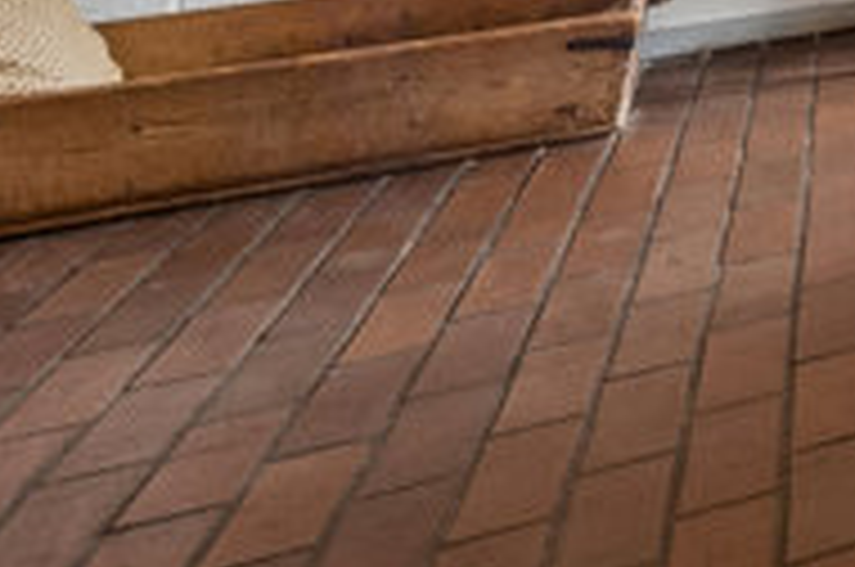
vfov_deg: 19.2
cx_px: 1755
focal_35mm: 59
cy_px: -353
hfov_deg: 18.7
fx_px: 1399
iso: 250
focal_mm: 14
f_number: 10
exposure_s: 1/8
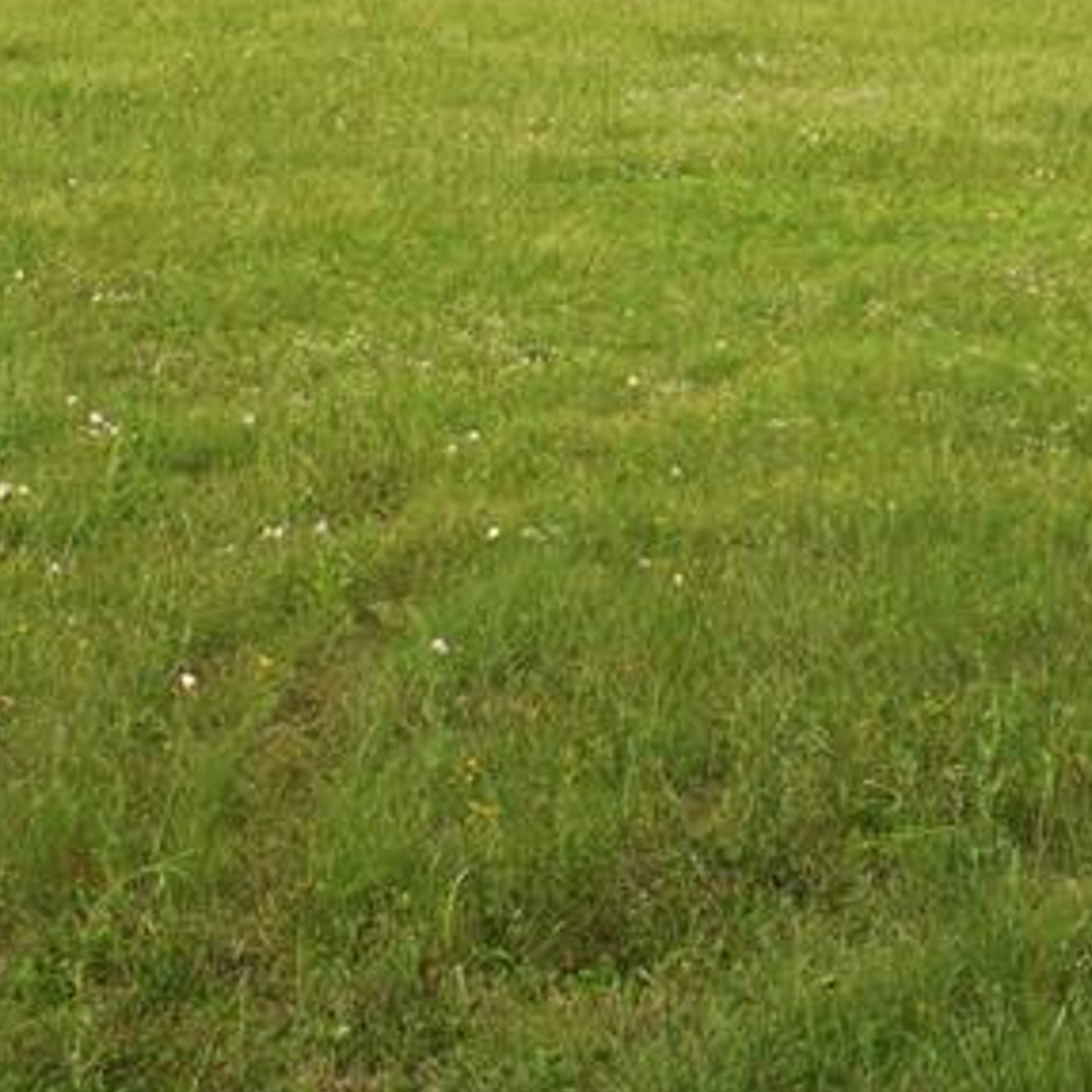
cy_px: -15
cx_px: 1046
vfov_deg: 15.7
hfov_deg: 15.7
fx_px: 3890
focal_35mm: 109
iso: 320
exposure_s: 1/250
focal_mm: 24
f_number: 8
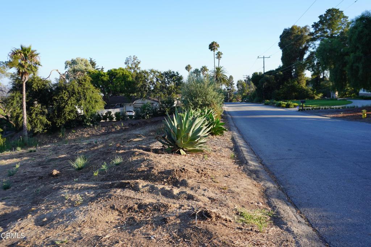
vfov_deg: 45.7
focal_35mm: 28
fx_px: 294
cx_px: 186
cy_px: 124
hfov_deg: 64.5
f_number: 5
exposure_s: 1/200
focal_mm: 19
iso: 100
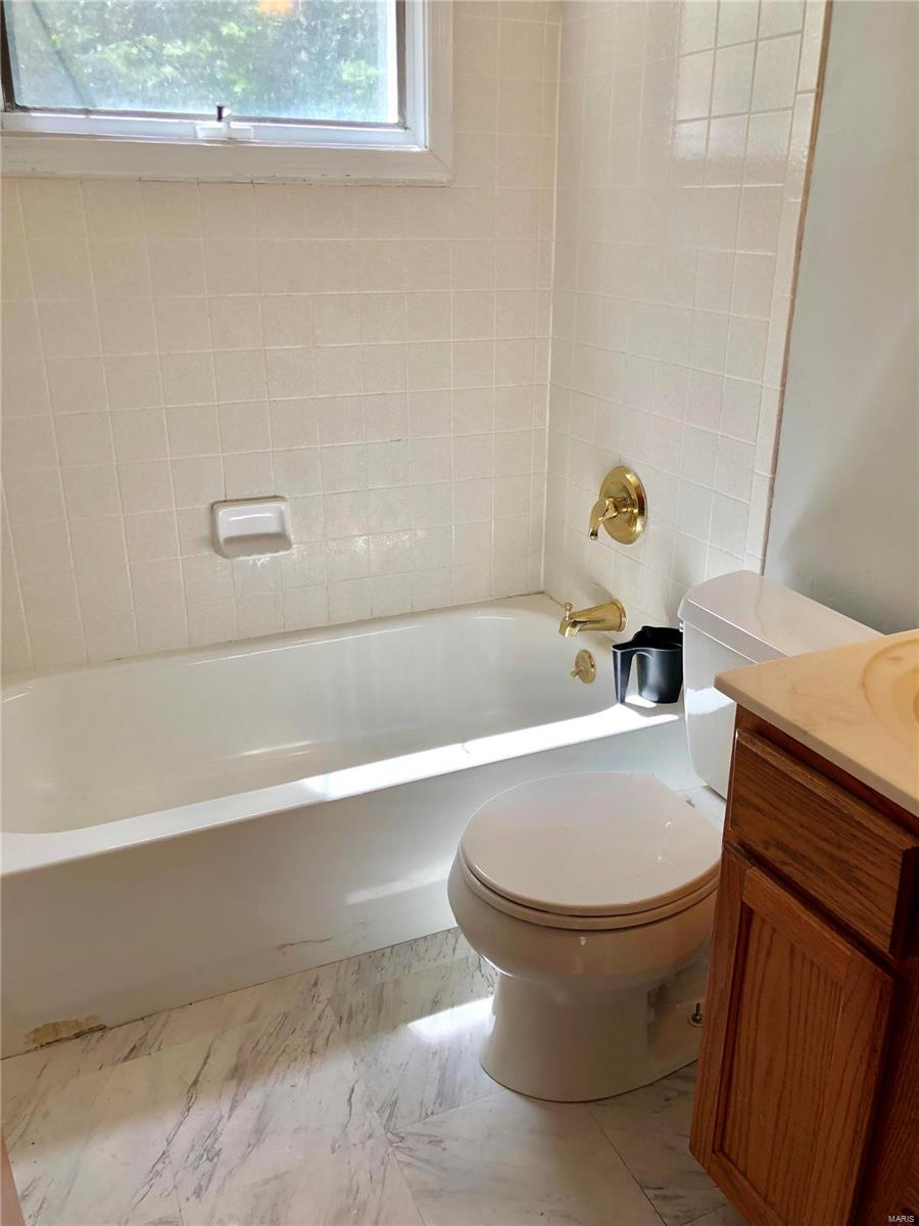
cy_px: 613
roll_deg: +0.7
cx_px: 460
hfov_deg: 49.7
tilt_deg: -21.2
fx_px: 991
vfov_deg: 63.4
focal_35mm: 28
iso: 50
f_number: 1.8
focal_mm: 4
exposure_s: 1/120
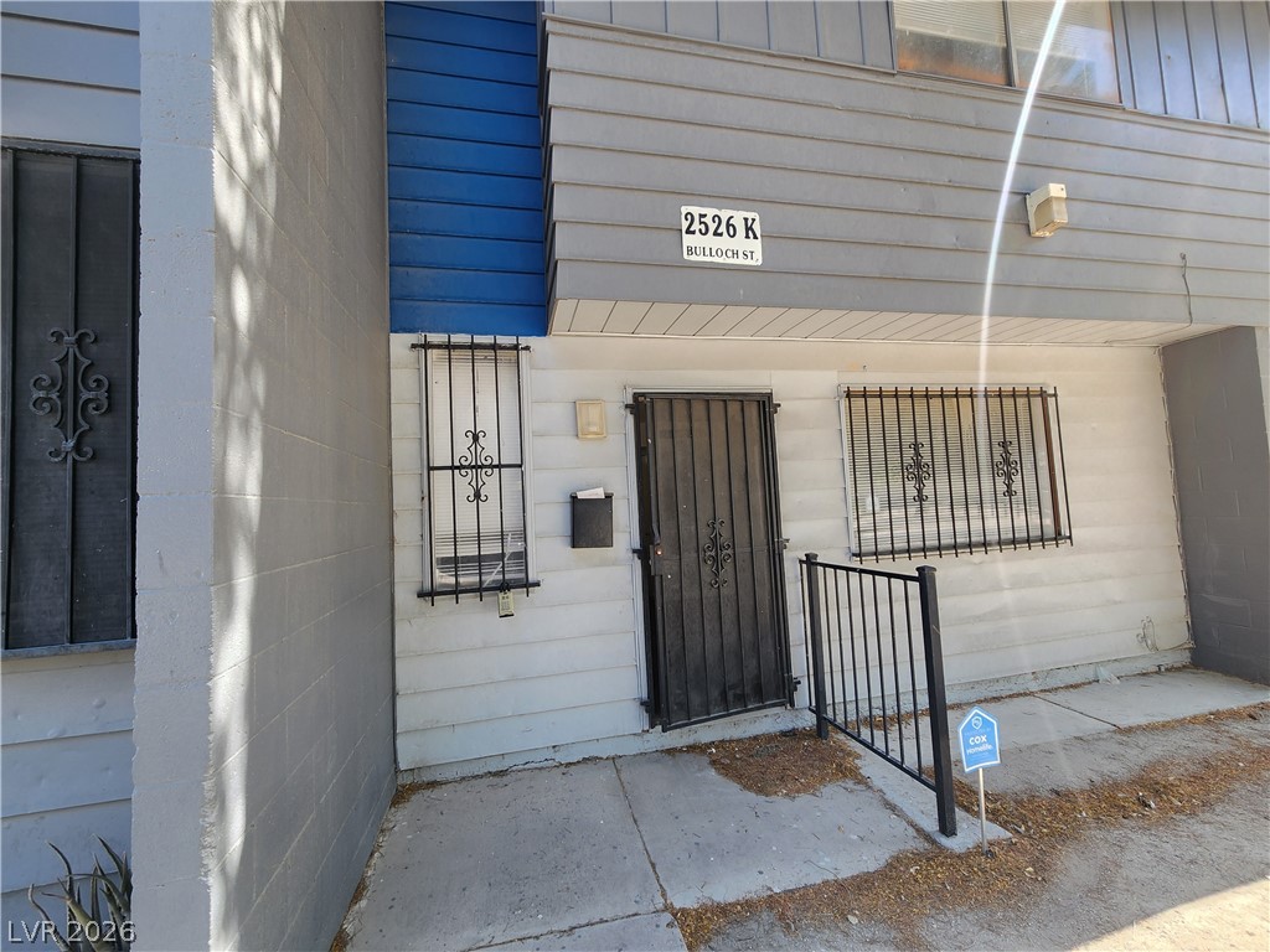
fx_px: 477
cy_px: 476
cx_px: 635
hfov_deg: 106.2
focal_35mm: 13
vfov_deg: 89.9
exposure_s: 1/120
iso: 50
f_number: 2.2
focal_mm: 2.2
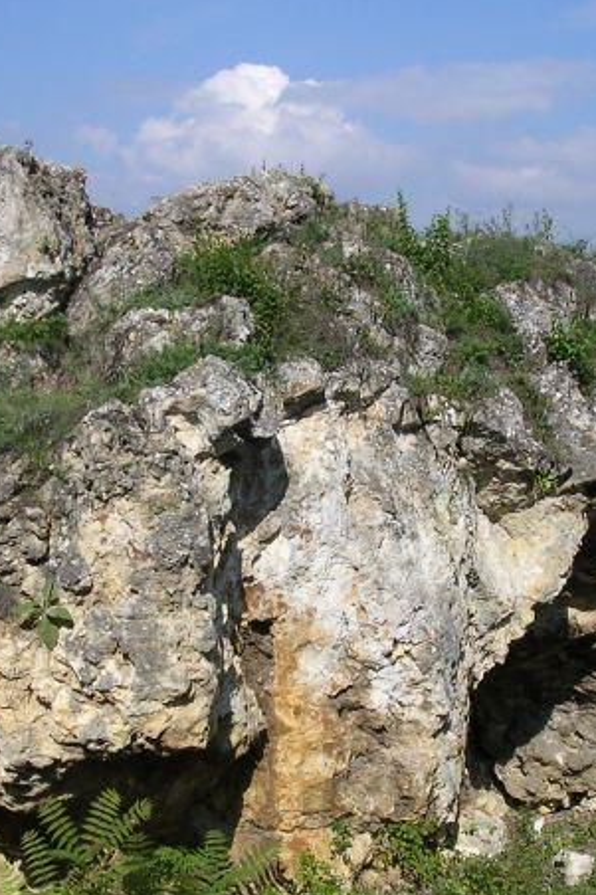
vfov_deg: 35.6
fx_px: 1392
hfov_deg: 24.2
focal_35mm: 56
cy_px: 461
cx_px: 257
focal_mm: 5.8
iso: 100
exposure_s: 1/372
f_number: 5.6
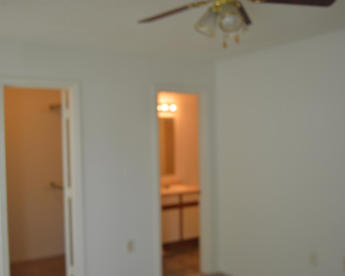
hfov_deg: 46.1
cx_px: 144
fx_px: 404
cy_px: 138
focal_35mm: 40
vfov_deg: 37.7
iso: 400
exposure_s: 1/80
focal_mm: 23
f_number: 4.5
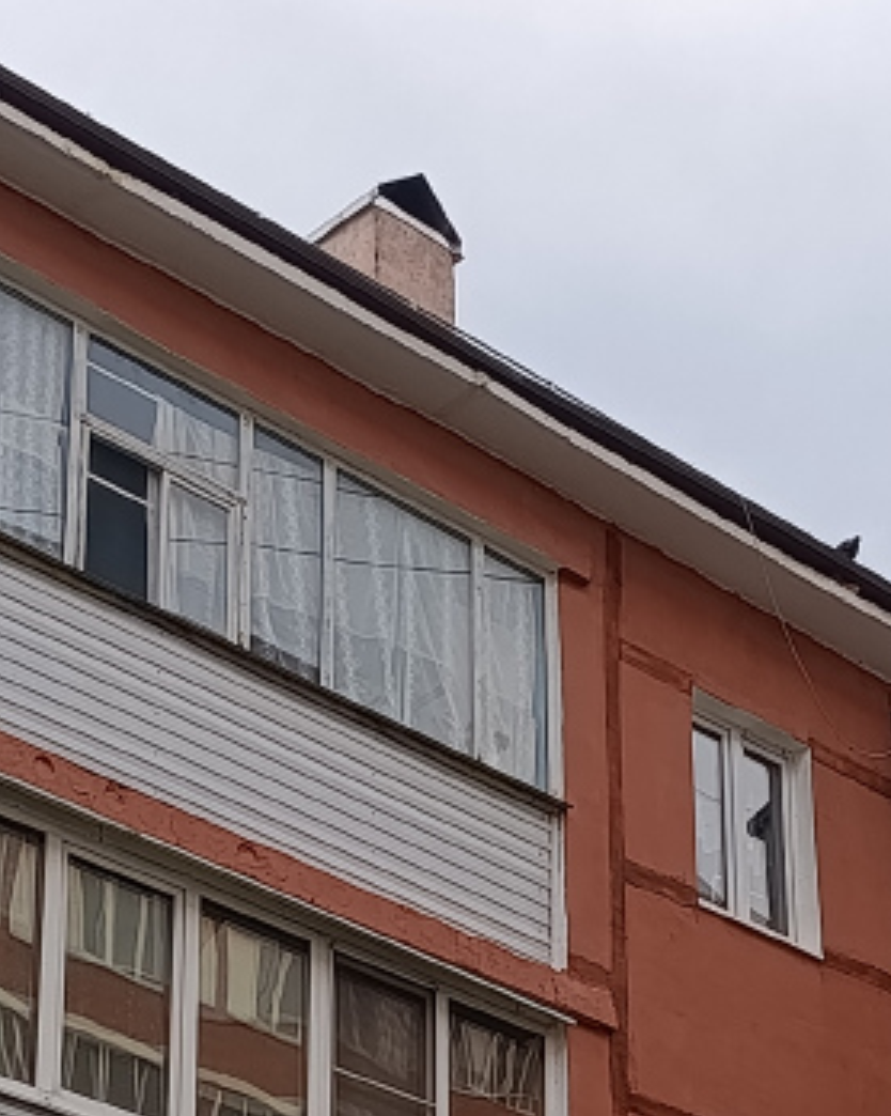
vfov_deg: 17.2
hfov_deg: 14.3
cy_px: 1403
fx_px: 3497
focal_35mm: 106
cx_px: 869
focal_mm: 6.11
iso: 50
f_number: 1.7
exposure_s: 1/183
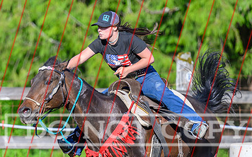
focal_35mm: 527
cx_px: 88
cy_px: 121
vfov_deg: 2.5
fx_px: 3617
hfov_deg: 4.0
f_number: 2.8
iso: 200
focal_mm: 185
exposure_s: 1/2500
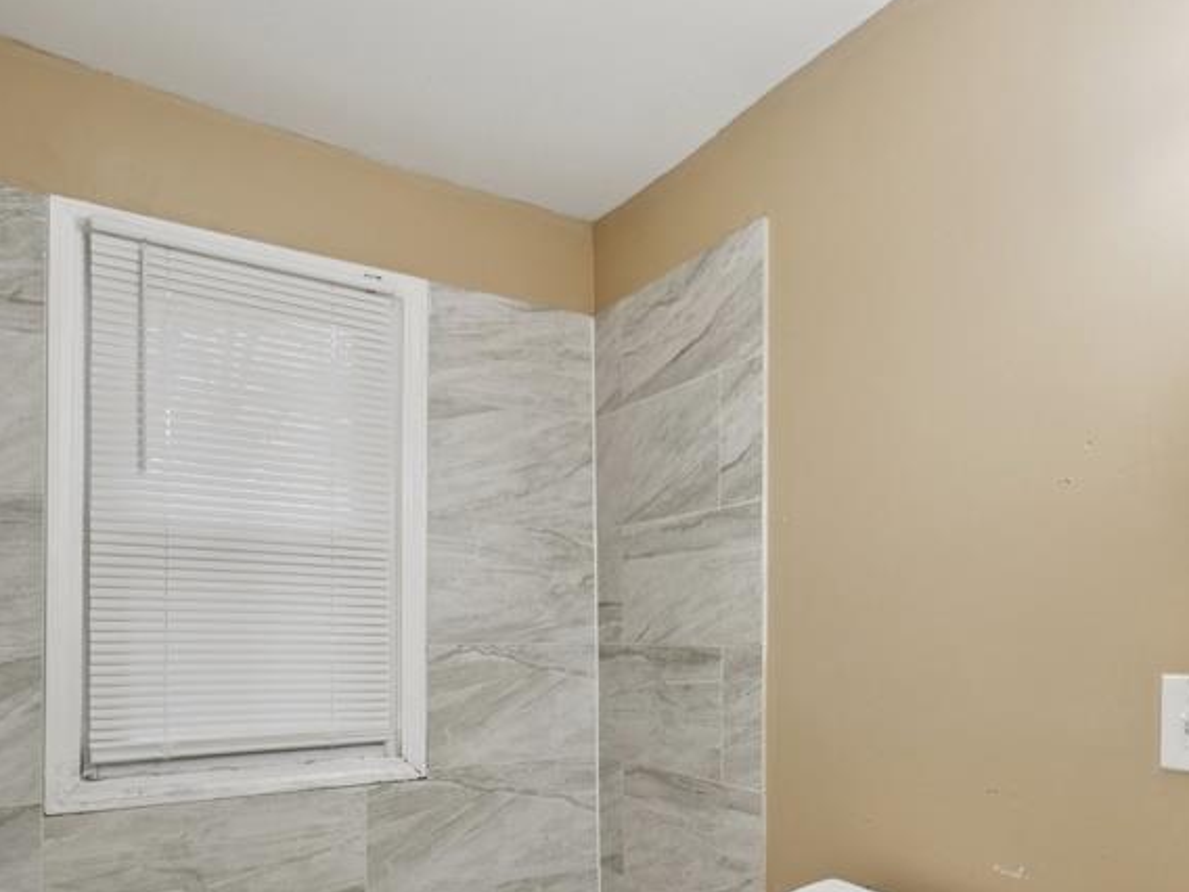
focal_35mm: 26
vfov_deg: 51.4
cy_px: 639
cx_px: 766
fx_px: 893
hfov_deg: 66.0
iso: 320
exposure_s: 1/30
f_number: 8
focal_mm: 10
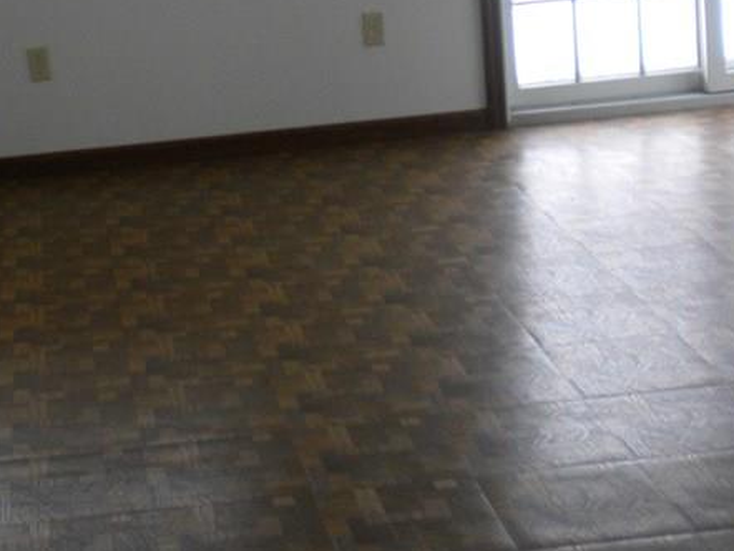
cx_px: 93
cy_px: 30
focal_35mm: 81
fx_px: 1718
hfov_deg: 23.6
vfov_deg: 17.9
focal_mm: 6.3
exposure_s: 1/56
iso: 165
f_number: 3.1
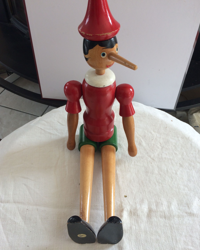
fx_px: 237
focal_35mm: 32
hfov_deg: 45.8
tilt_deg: -52.4
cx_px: 99
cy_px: 124
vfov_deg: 55.7
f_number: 2.2
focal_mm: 4.15
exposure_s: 1/100
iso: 50
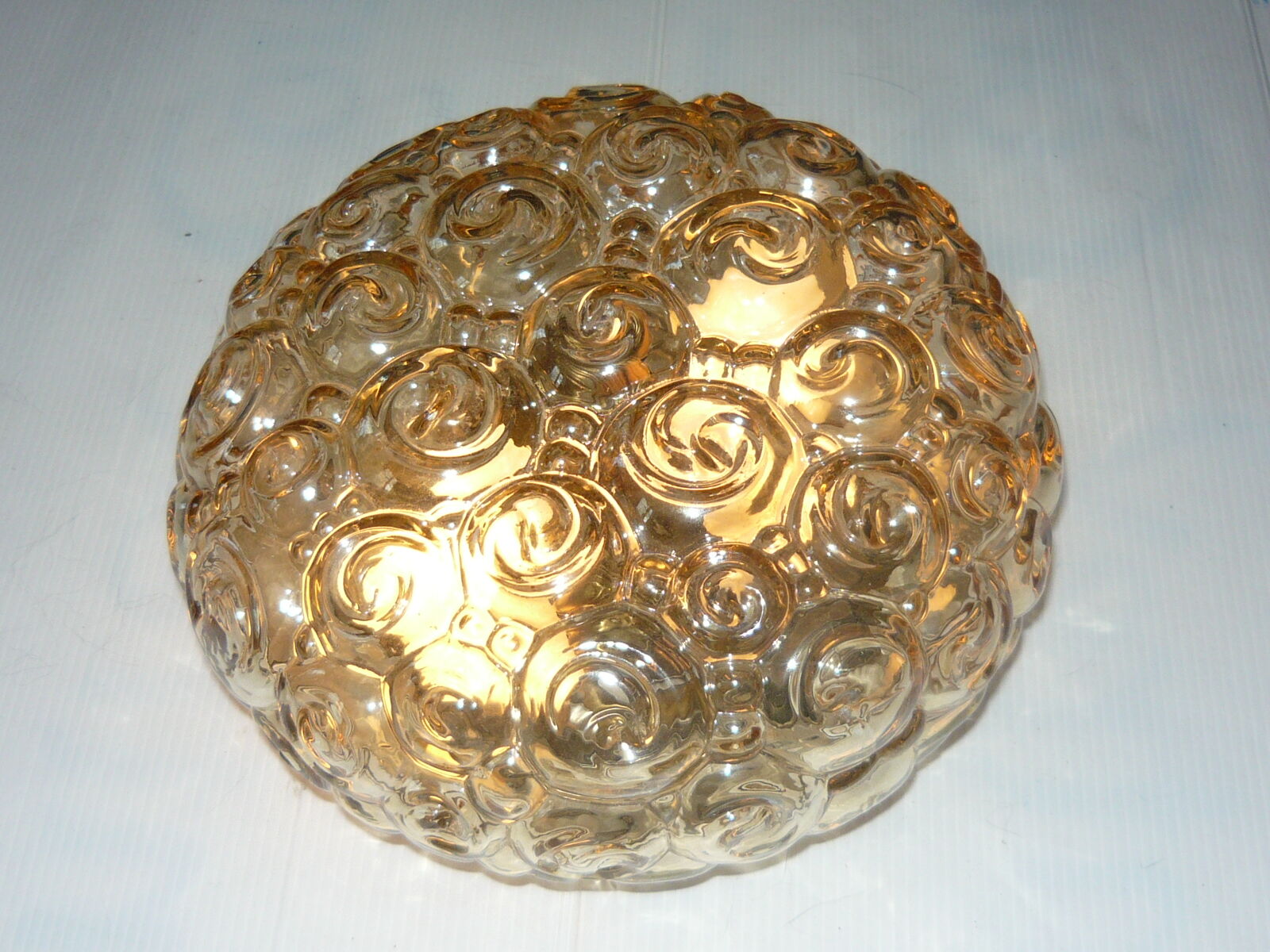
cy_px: 476
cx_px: 635
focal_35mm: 50
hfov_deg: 38.2
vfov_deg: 29.1
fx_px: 1834
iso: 100
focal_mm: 5.5
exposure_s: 1/800
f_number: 2.8
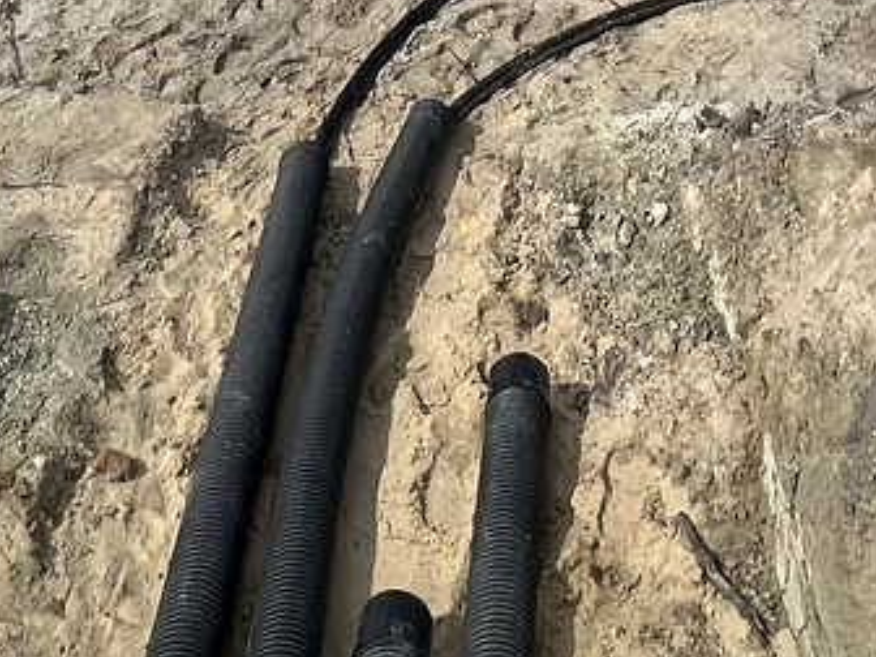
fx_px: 1468
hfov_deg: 33.1
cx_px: 550
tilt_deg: -3.9
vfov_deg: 17.7
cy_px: -661
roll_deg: -0.7
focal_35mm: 58
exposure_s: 1/2538
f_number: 1.8
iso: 32
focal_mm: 1.57
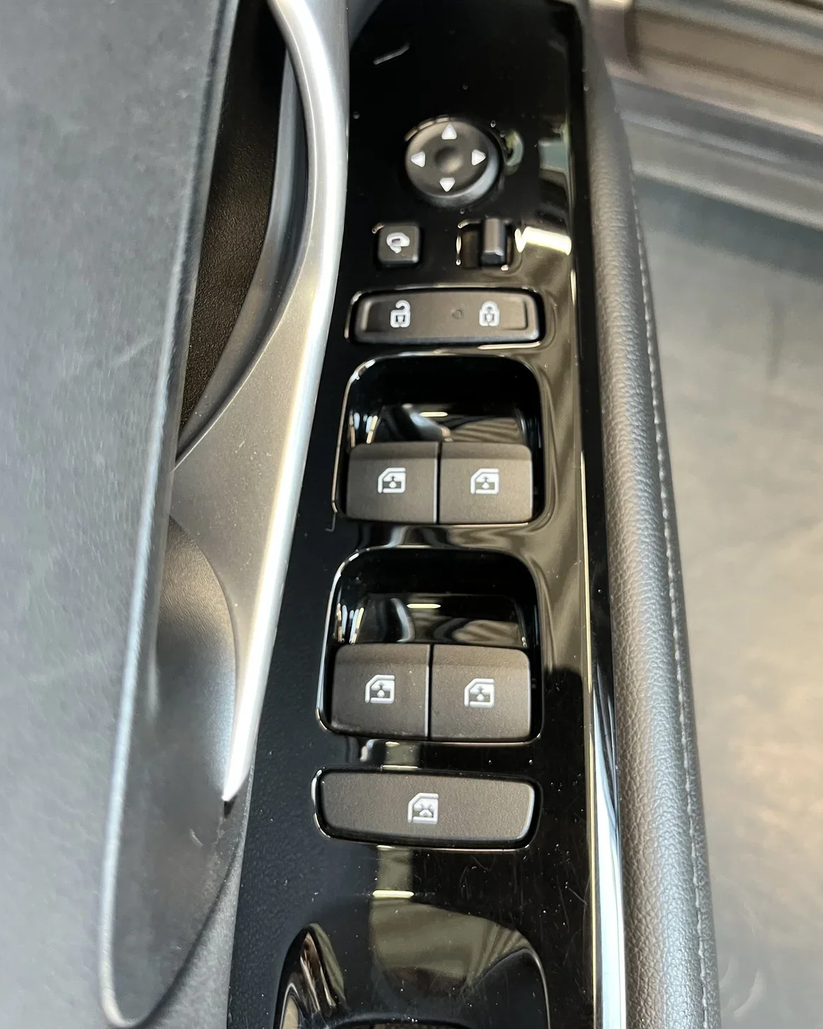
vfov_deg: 62.2
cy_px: 489
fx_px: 853
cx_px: 414
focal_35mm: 28
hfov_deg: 51.5
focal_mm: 5.1
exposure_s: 1/50
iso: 250
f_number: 1.6
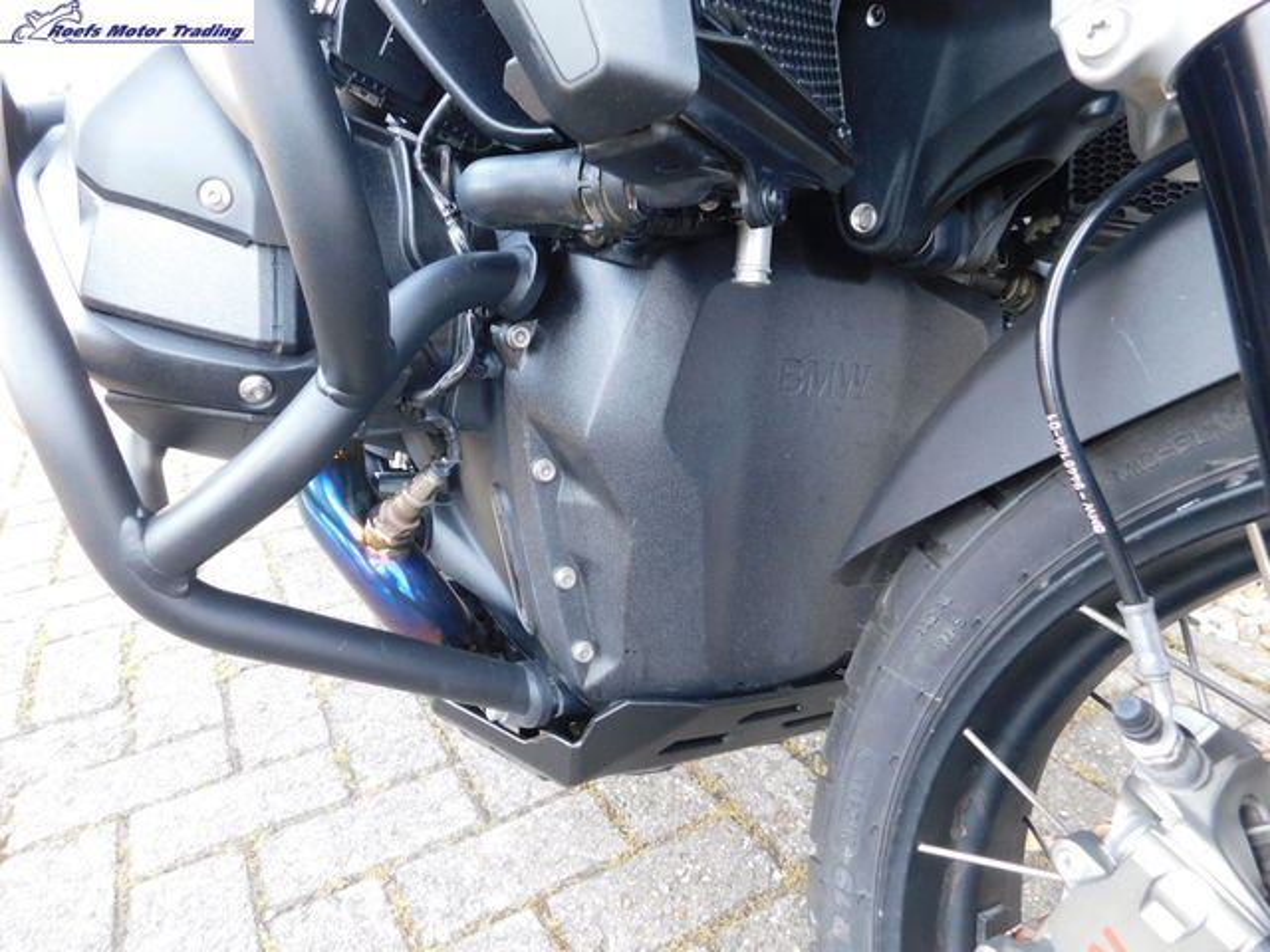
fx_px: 844
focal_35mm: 23
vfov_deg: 58.9
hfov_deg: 73.9
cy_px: 476
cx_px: 635
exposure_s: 1/40
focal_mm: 4
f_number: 3
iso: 125
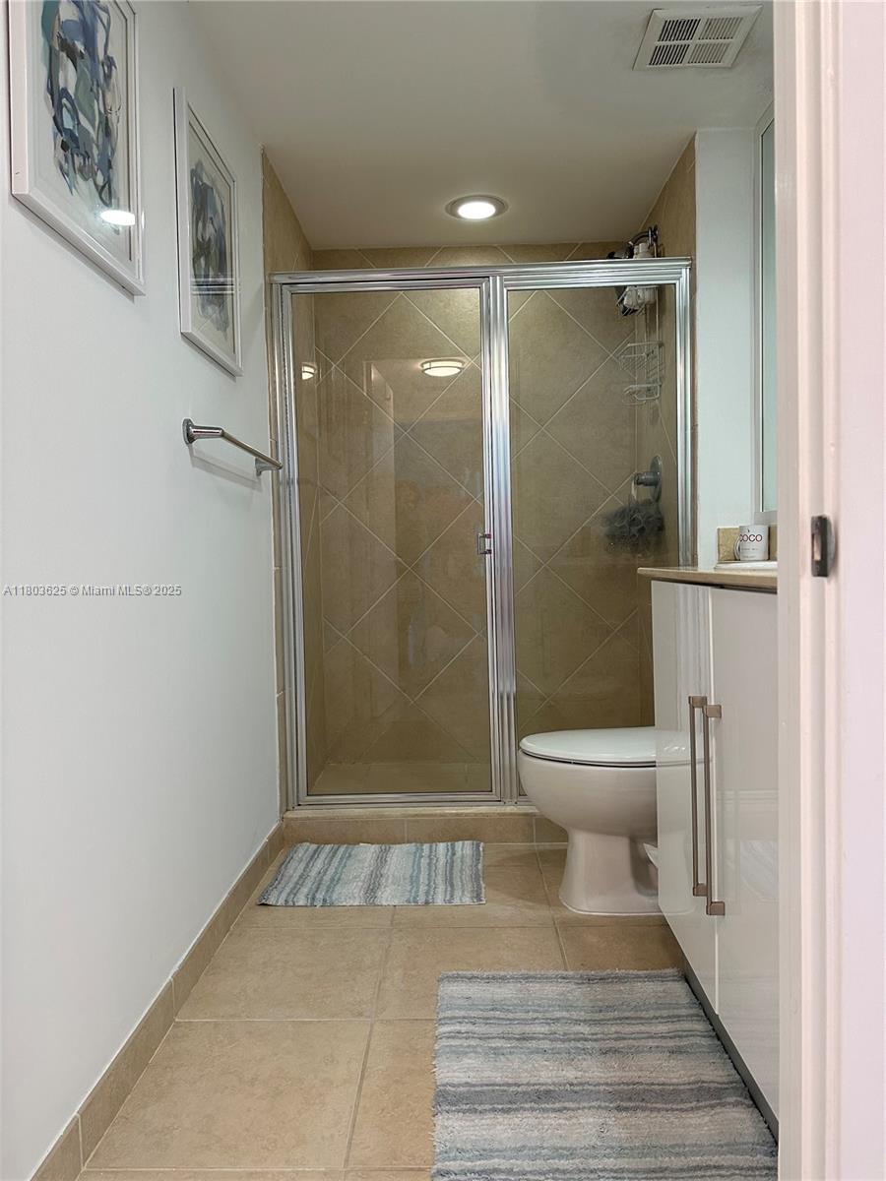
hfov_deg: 56.8
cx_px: 443
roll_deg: +1.2
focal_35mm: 24
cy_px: 590
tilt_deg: -2.7
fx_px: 819
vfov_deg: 71.6
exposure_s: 1/120
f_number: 1.78
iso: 200
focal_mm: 6.86
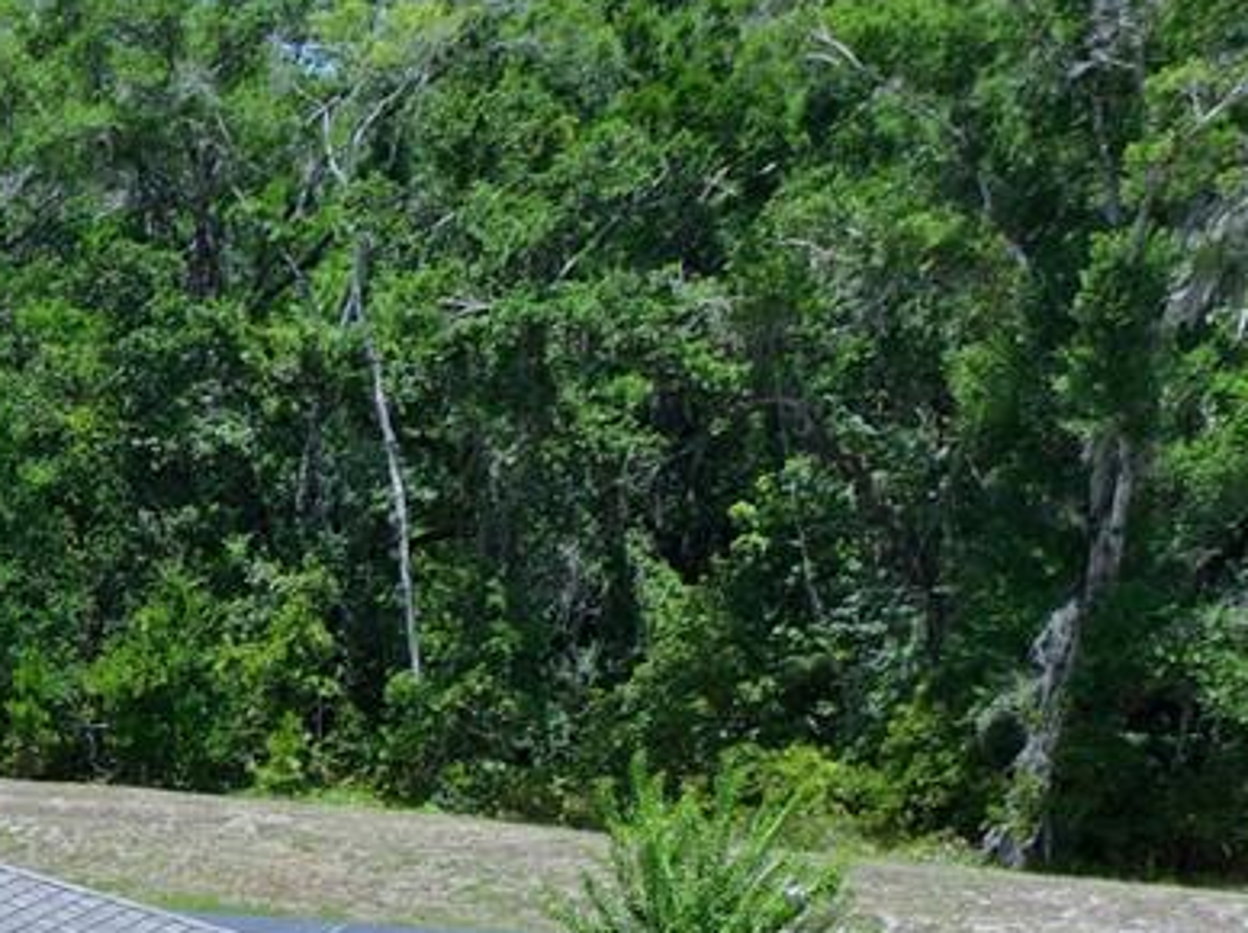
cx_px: -1171
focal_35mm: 99
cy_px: 1403
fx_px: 3565
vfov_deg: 14.0
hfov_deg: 16.0
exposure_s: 1/320
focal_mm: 12.29
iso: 100
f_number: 3.2
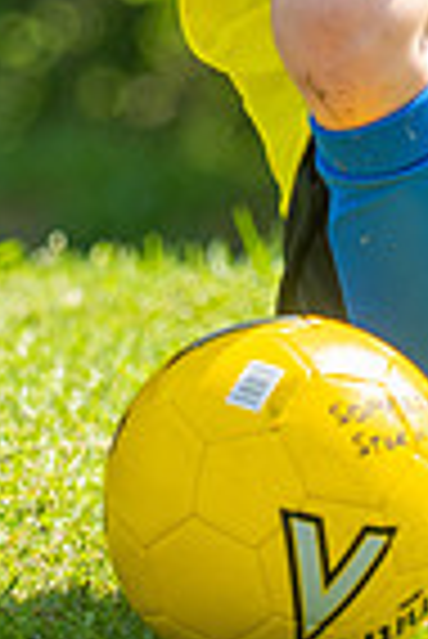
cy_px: -274
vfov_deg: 3.3
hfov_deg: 2.2
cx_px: 423
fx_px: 10976
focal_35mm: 617
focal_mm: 130
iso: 250
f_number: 3.2
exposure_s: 1/1250
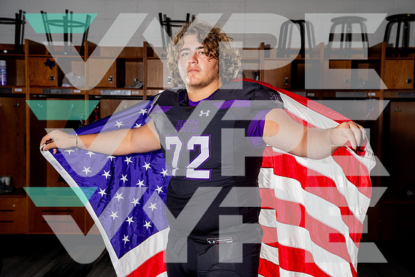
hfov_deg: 38.9
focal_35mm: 51
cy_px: 138
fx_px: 588
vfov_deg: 26.5
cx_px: 208
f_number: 5.6
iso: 100
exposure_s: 1/250
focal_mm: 51
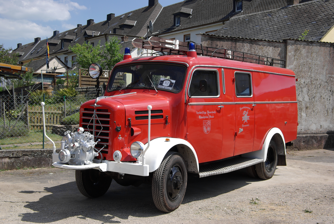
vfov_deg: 30.9
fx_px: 404
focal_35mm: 44
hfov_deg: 44.9
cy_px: 112
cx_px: 167
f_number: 11
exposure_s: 1/180
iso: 100
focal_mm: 29
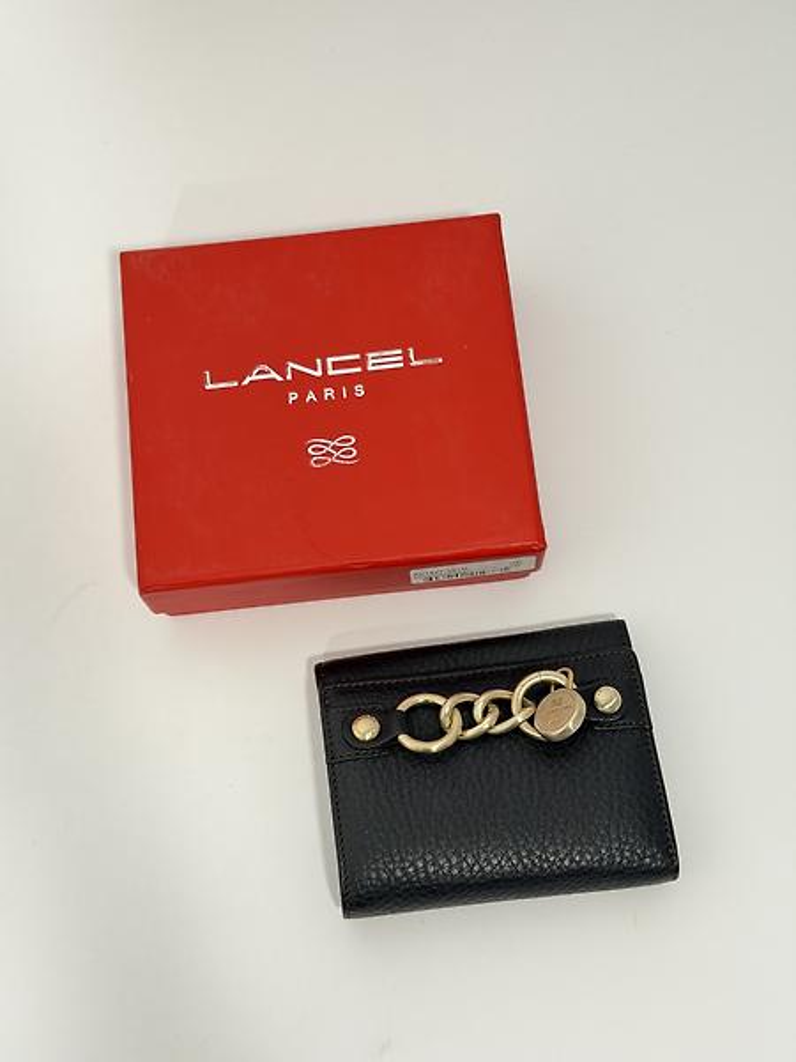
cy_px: 531
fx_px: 1472
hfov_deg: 30.3
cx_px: 398
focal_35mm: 48
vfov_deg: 39.7
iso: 100
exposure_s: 1/60
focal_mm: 6.76
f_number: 1.78
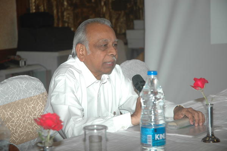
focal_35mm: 105
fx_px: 662
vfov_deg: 13.0
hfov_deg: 19.5
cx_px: 114
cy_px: 76
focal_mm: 70
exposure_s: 1/60
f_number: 4.5
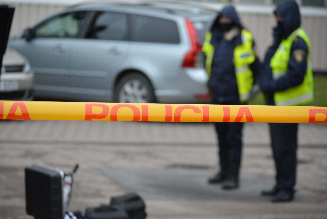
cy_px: 110
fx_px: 1391
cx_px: 164
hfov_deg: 13.4
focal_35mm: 153
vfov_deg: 9.0
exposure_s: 1/640
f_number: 5
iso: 400
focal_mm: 102
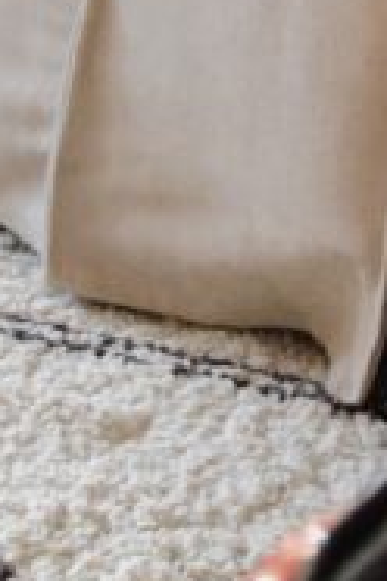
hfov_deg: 4.2
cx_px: -593
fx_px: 5160
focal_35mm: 320
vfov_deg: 6.1
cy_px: -993
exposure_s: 1/20
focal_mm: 58
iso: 4000
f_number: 5
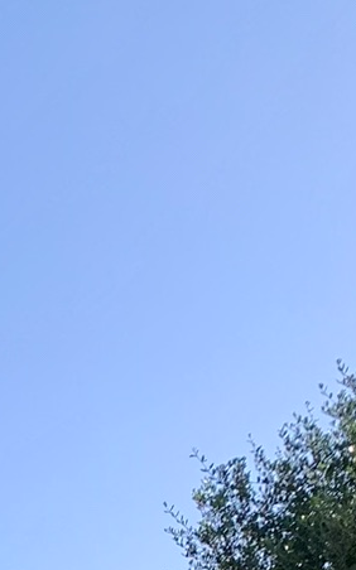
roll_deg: +0.6
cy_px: 1149
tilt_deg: -1.1
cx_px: -457
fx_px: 1943
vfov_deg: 14.0
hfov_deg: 9.5
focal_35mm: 125
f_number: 1.8
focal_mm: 4.25
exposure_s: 1/1536
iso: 25
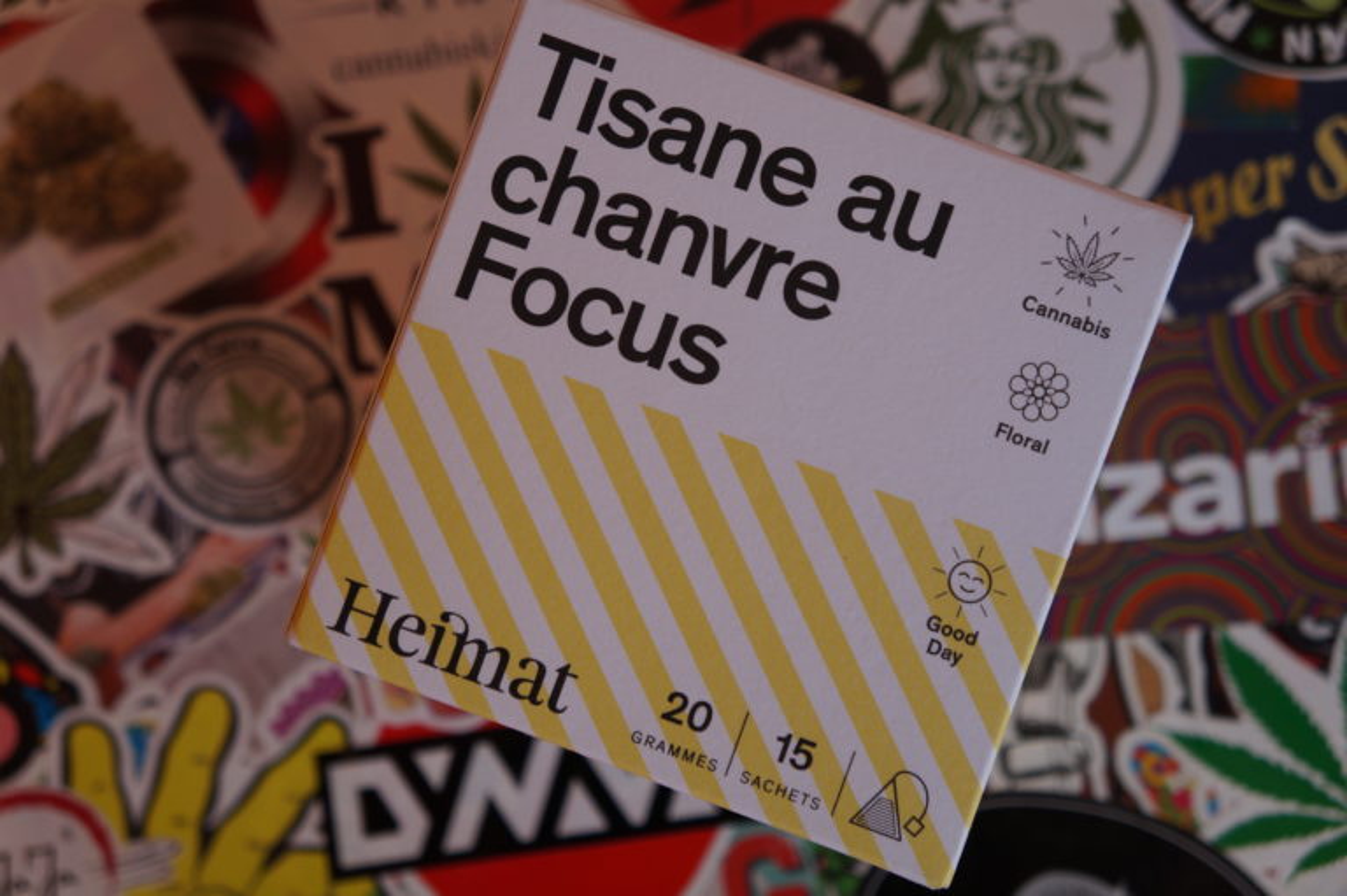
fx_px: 1851
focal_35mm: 50
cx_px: 674
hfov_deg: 40.0
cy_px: 448
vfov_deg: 27.2
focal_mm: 33
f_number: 4.5
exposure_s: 1/160
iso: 125
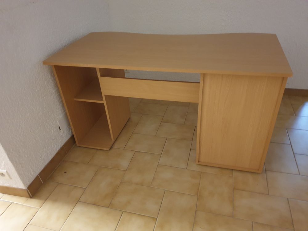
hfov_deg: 67.3
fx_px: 231
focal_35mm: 26
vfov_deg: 53.1
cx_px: 154
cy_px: 116
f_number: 1.5
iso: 320
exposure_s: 1/10
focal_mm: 4.3
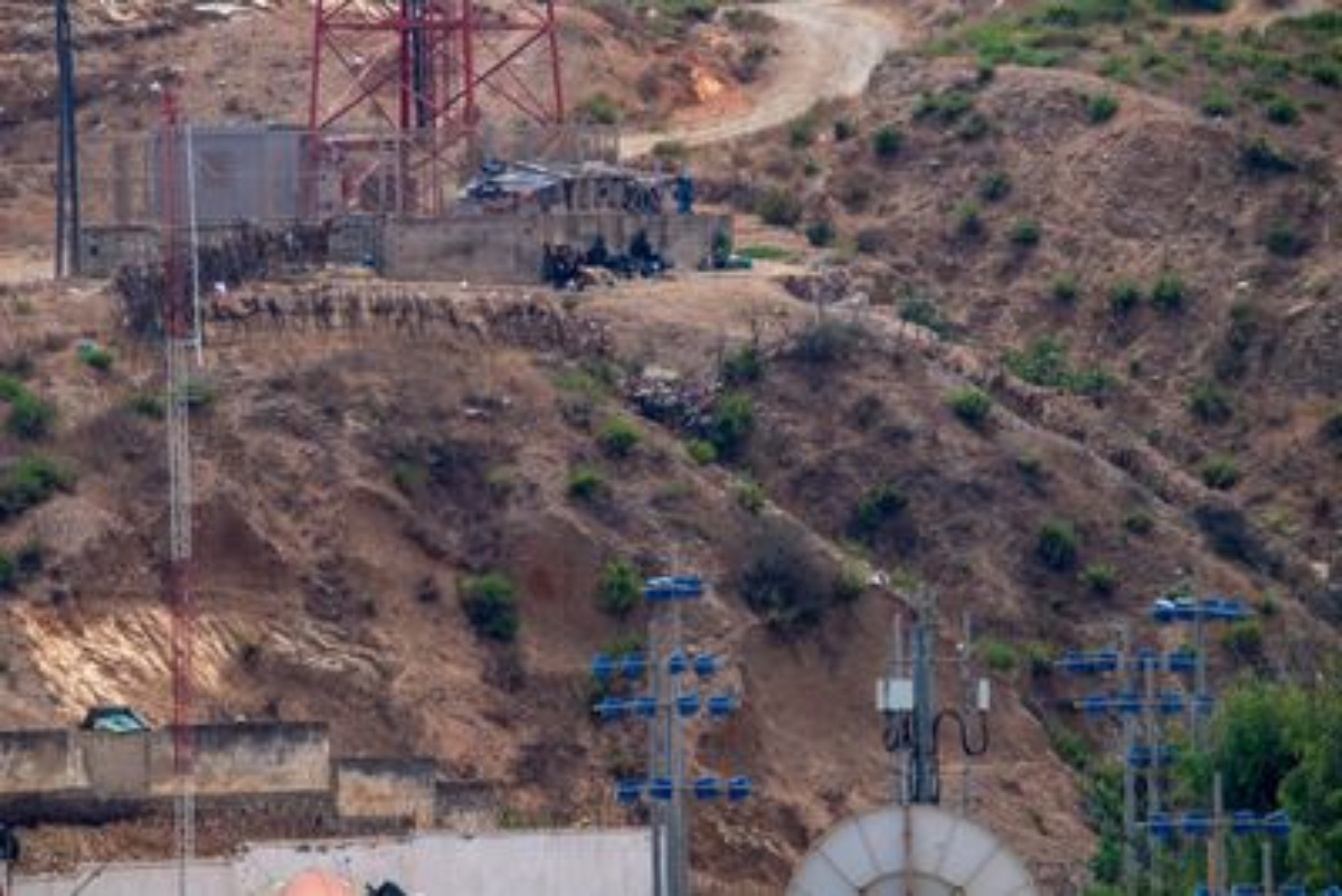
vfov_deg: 2.3
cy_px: 448
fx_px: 22374
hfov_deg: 3.4
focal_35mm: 600
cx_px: 671
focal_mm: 600
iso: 100
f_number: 13
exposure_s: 1/640
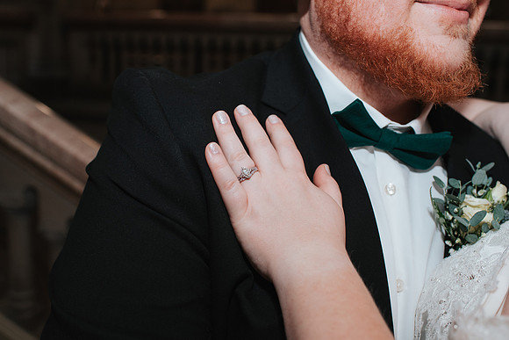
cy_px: 170
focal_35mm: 39
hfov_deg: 49.2
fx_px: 554
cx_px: 224
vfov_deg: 34.1
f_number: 3.5
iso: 1000
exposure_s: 1/200
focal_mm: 35
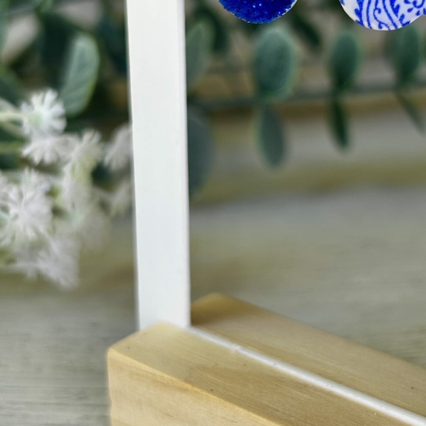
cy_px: 31
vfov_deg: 32.1
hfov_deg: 33.9
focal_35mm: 50
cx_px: 256
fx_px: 696
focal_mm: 5.7
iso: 32
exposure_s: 1/121
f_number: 1.5
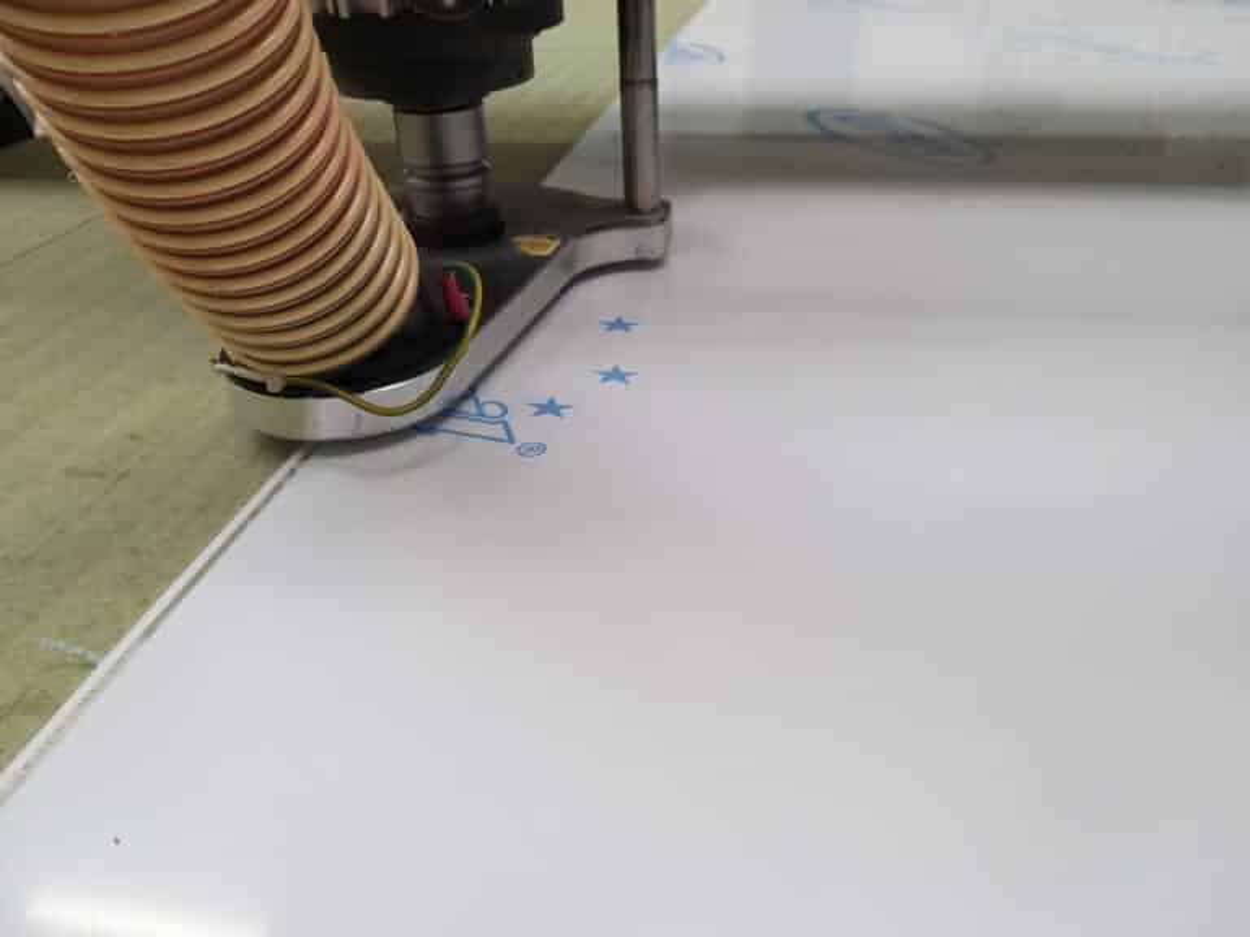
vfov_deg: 51.4
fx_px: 975
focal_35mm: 27
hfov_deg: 65.3
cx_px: 625
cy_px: 468
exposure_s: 1/100
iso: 100
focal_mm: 3.93
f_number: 1.7
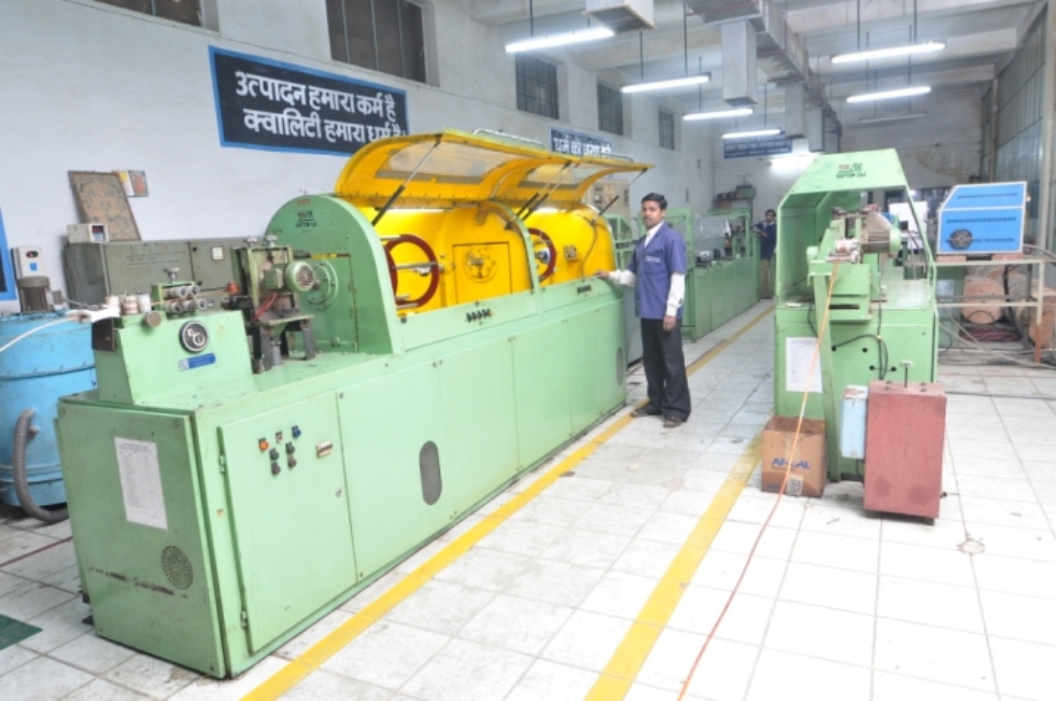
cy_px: 350
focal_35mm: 24
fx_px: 703
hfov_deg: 73.8
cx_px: 528
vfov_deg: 53.0
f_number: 5
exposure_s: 1/40
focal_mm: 16
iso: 800
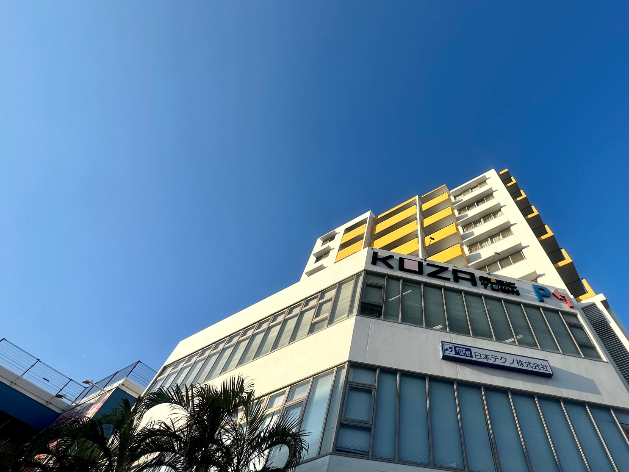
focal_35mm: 19
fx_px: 345
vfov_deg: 68.6
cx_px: 405
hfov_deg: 82.5
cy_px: 221
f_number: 2.2
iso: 50
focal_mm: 2.22
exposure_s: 1/1553
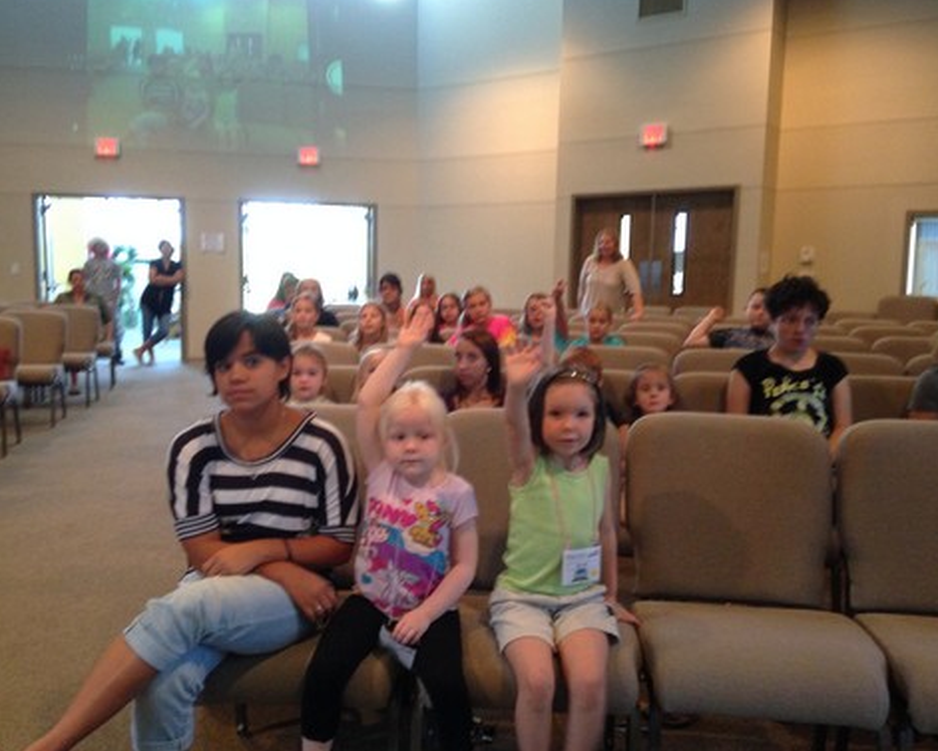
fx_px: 972
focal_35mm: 35
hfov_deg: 51.5
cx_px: 444
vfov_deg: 42.2
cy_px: 373
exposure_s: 1/20
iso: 250
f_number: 2.4
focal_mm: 4.12
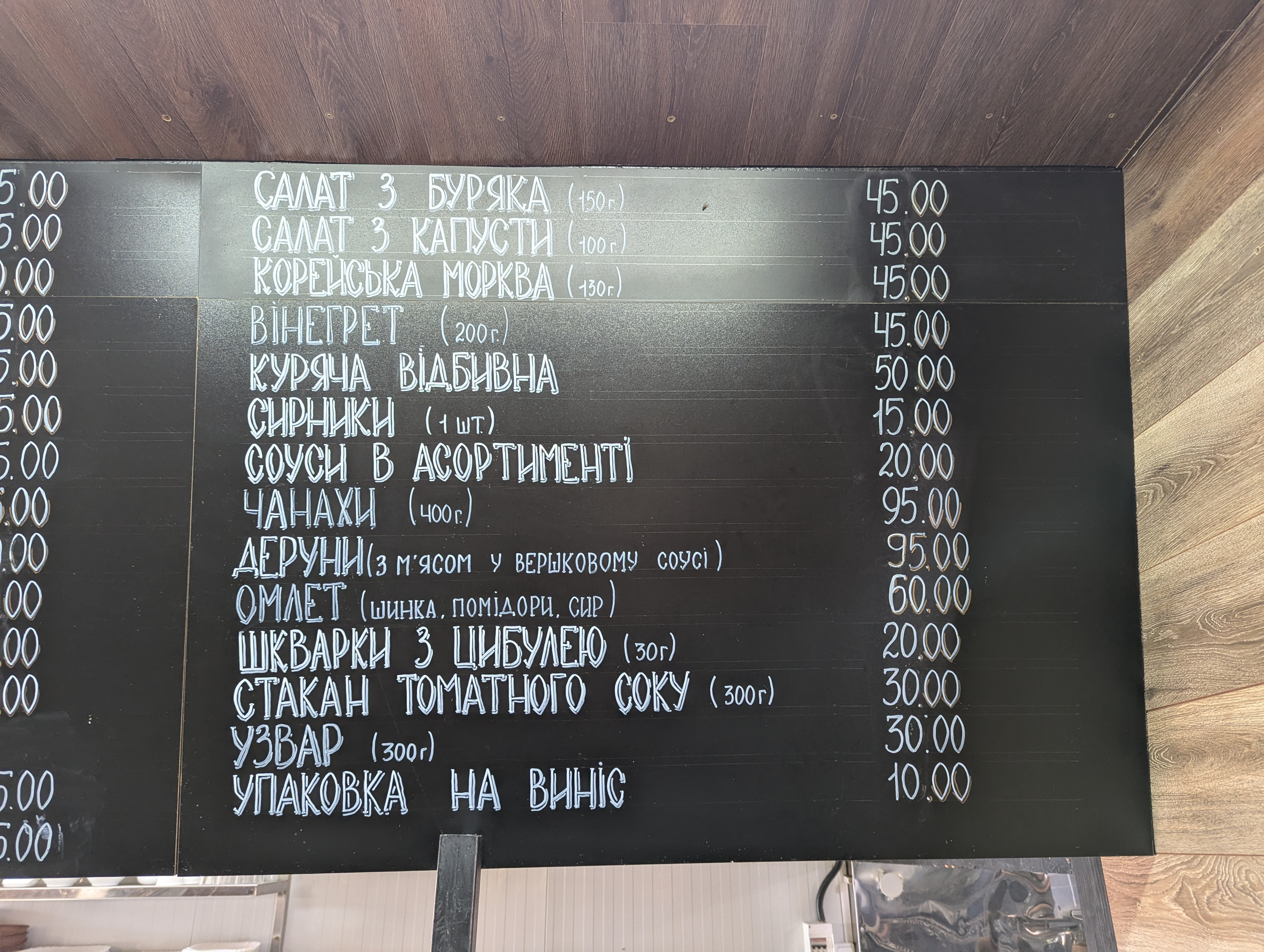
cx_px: 632
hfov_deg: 71.5
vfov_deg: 56.9
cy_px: 476
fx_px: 878
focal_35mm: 24
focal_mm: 6.81
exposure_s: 1/100
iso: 244
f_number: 1.85
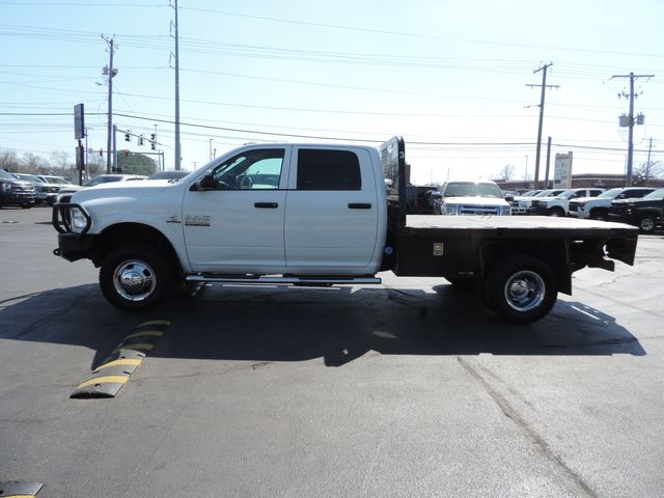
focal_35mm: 24
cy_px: 249
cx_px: 332
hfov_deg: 71.6
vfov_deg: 56.8
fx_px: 460
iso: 80
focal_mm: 4.3
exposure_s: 1/1000
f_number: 3
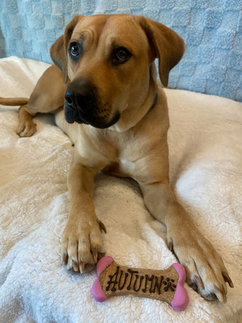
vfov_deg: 67.3
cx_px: 121
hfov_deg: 53.0
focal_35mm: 26
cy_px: 162
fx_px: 242
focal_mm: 4.25
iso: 64
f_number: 1.8
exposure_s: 1/60
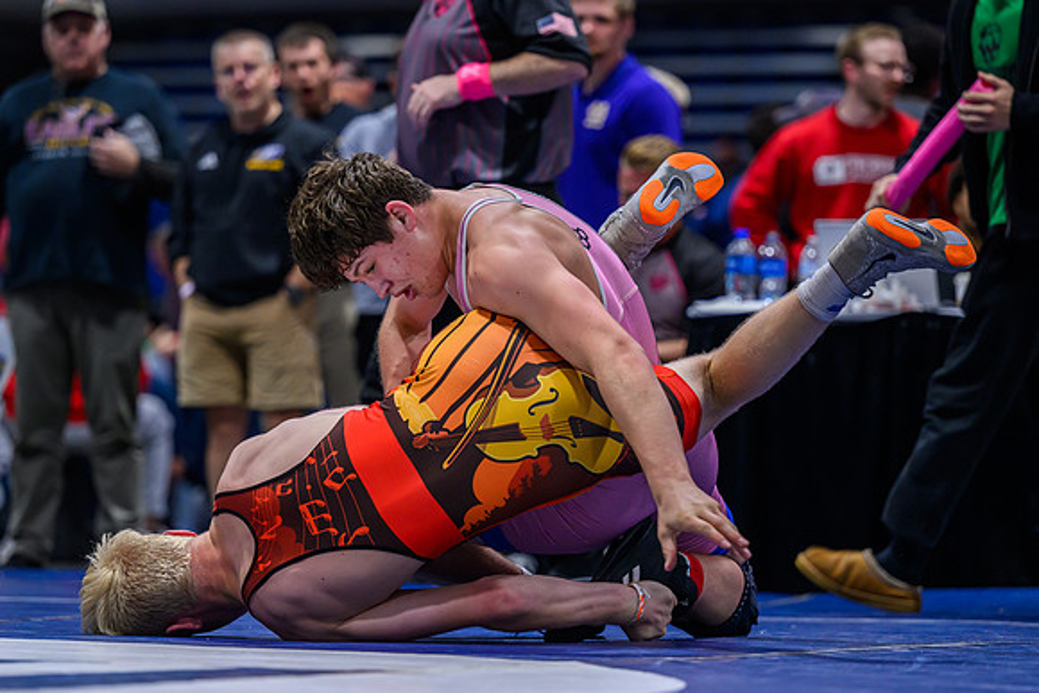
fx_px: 5186
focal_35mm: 180
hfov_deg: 11.4
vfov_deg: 7.6
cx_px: 474
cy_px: 339
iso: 3200
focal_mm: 140
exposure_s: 1/800
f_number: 2.8
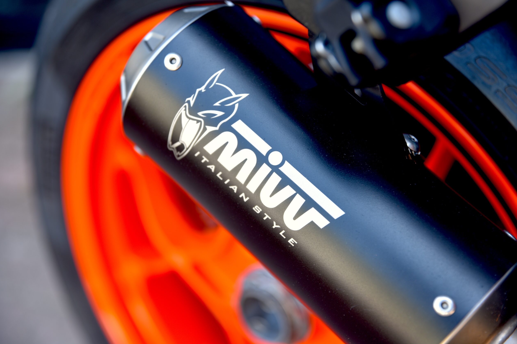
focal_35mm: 71
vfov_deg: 19.2
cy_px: 171
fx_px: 1019
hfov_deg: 28.5
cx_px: 256
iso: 100
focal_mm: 70
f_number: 2.8
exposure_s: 1/60
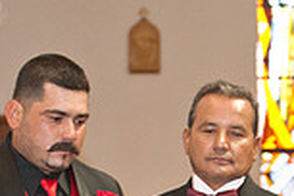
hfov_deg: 7.7
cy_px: 286
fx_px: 2172
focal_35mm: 266
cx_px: 275
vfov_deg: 5.1
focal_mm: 70
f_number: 3.2
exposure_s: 1/200
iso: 1600
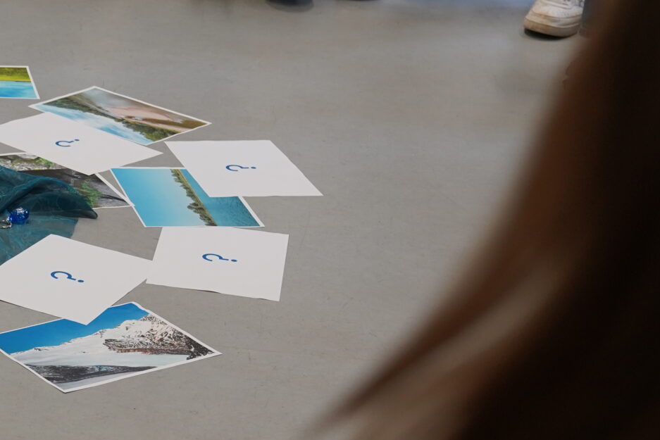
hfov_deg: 17.1
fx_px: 2054
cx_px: -214
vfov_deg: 12.2
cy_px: 297
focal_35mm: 112
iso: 800
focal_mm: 41
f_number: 4
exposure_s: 1/160
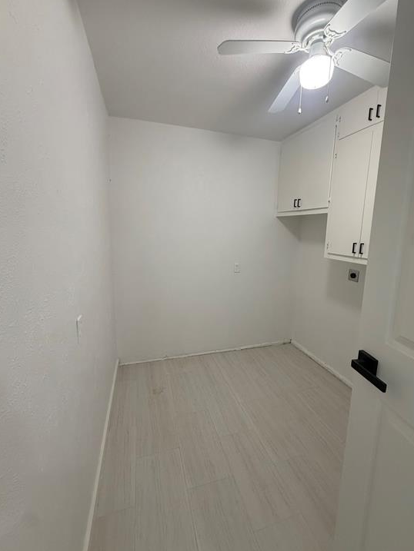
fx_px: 239
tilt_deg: -8.0
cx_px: 216
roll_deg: -1.4
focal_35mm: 15
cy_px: 264
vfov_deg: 98.1
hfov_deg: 81.7
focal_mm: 2.22
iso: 320
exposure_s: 1/120
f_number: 2.2
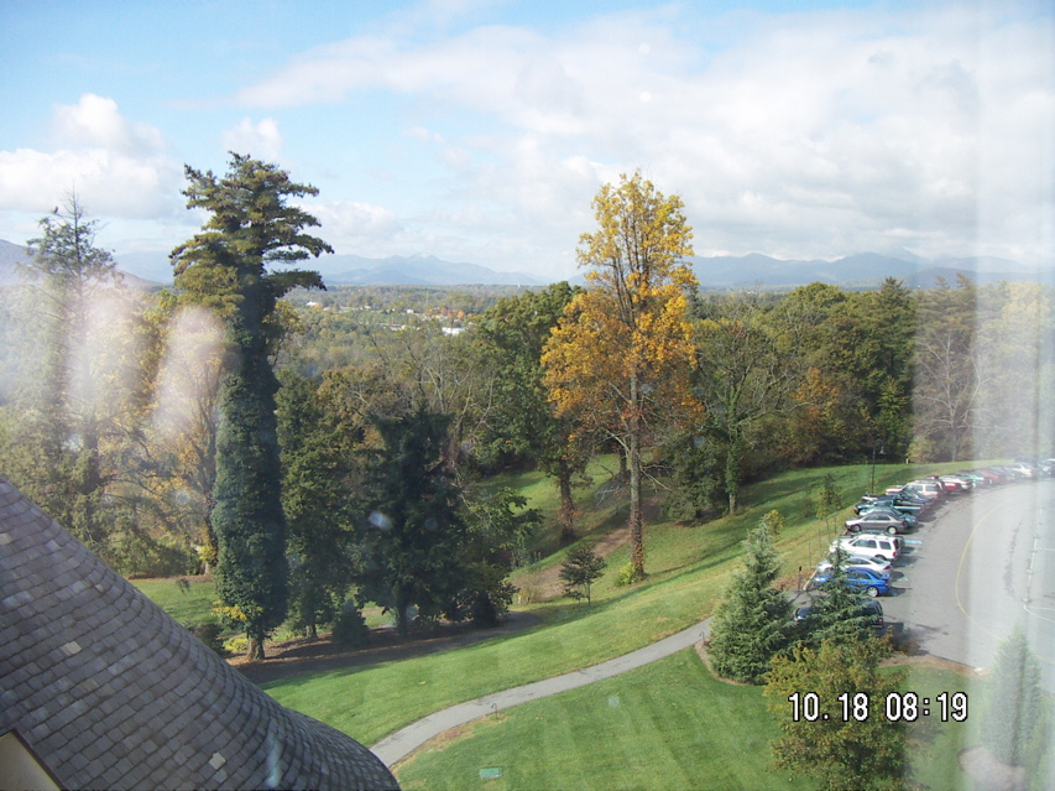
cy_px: 396
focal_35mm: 36
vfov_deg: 39.6
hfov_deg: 51.4
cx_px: 528
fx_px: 1097
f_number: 6.7
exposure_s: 1/100
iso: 64
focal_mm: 4.7
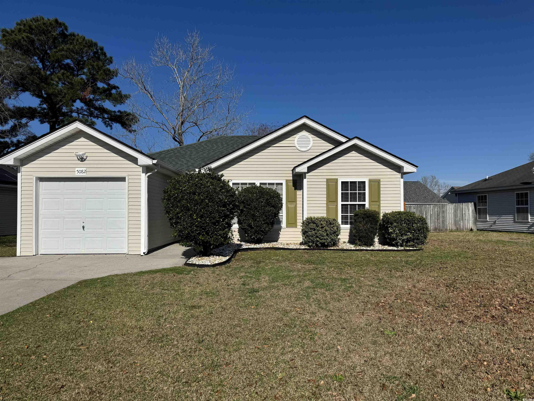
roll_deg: -0.4
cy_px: 200
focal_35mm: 24
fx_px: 370
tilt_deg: -1.7
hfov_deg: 71.6
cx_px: 267
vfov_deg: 56.8
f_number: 1.78
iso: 80
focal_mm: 6.76
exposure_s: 1/10417
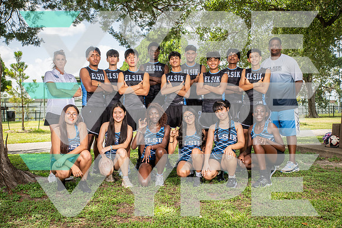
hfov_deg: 54.4
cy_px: 114
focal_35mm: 35
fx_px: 333
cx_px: 171
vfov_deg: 37.9
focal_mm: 35
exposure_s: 1/400
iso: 250
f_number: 6.3
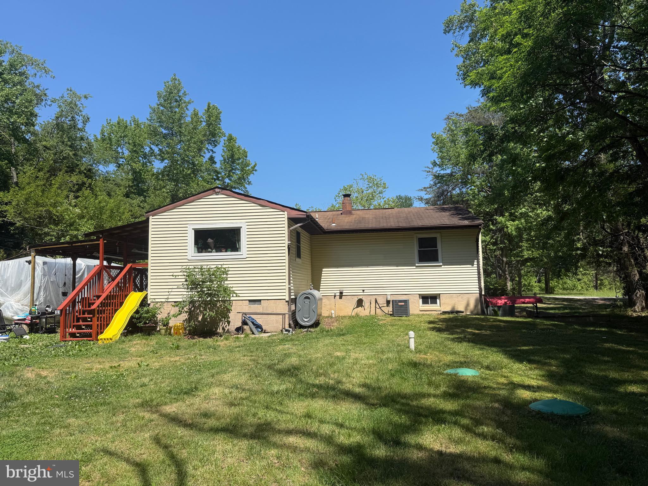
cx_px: 324
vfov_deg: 56.8
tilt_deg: +4.4
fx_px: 449
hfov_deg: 71.6
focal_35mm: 24
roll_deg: +1.4
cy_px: 243
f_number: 1.78
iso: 80
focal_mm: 6.76
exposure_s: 1/4405
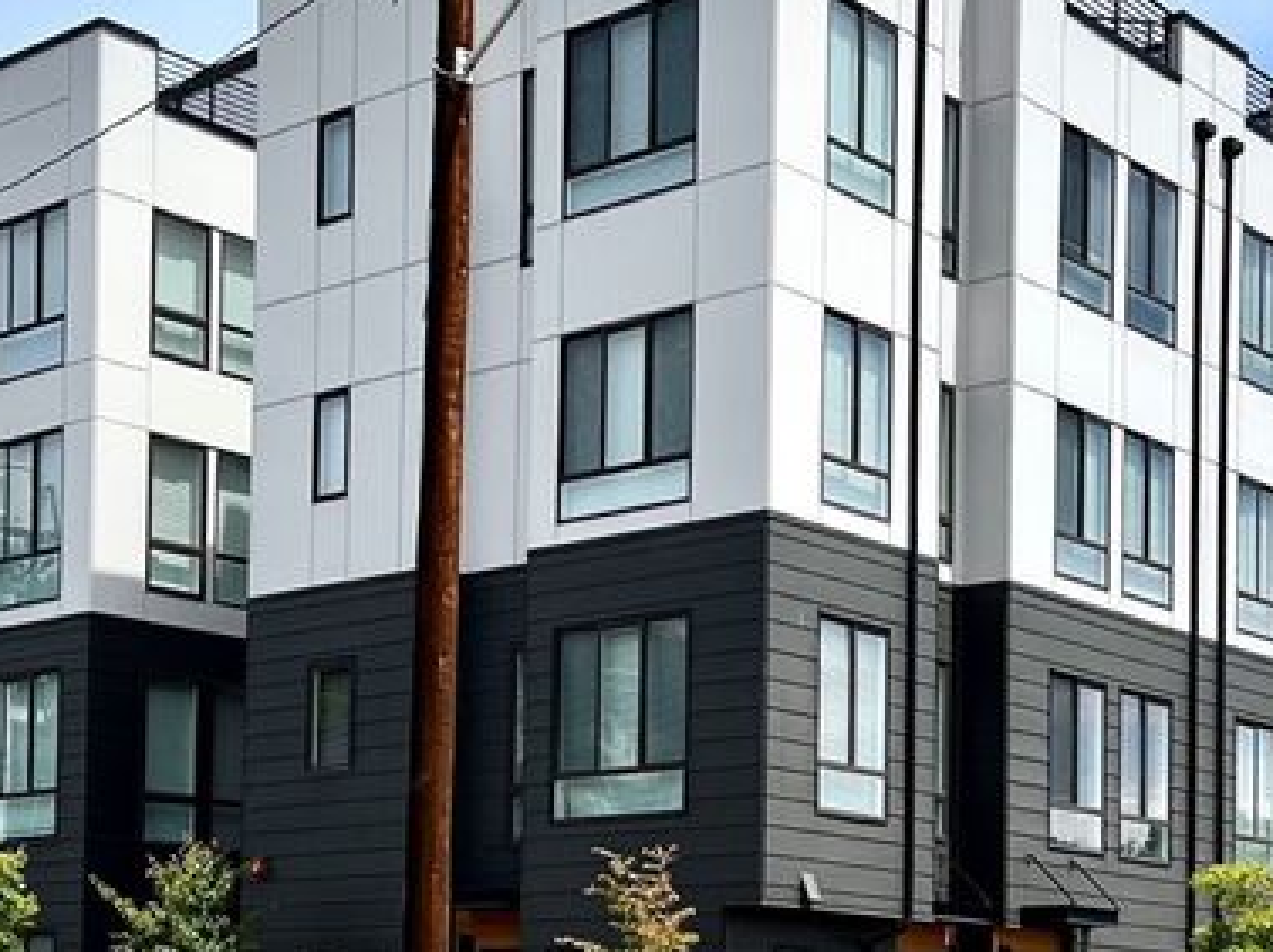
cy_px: 366
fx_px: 1506
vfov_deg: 34.9
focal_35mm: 41
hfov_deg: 45.8
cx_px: 648
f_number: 1.5
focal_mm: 5.7
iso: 50
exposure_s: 1/7463
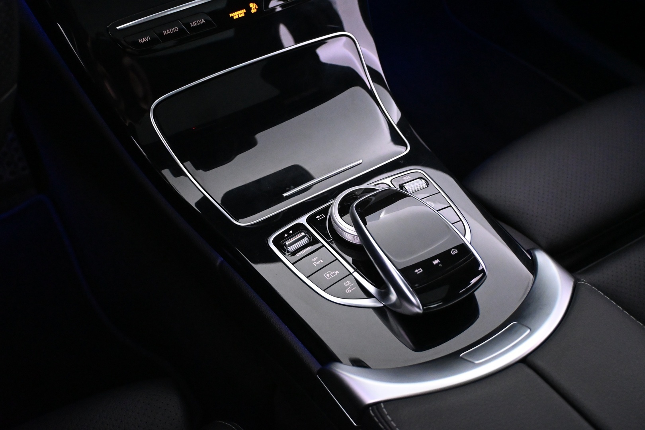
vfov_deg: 38.4
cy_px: 215
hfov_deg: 55.1
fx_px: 618
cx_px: 322
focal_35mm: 34
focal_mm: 23
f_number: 4.2
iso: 5600
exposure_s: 1/60
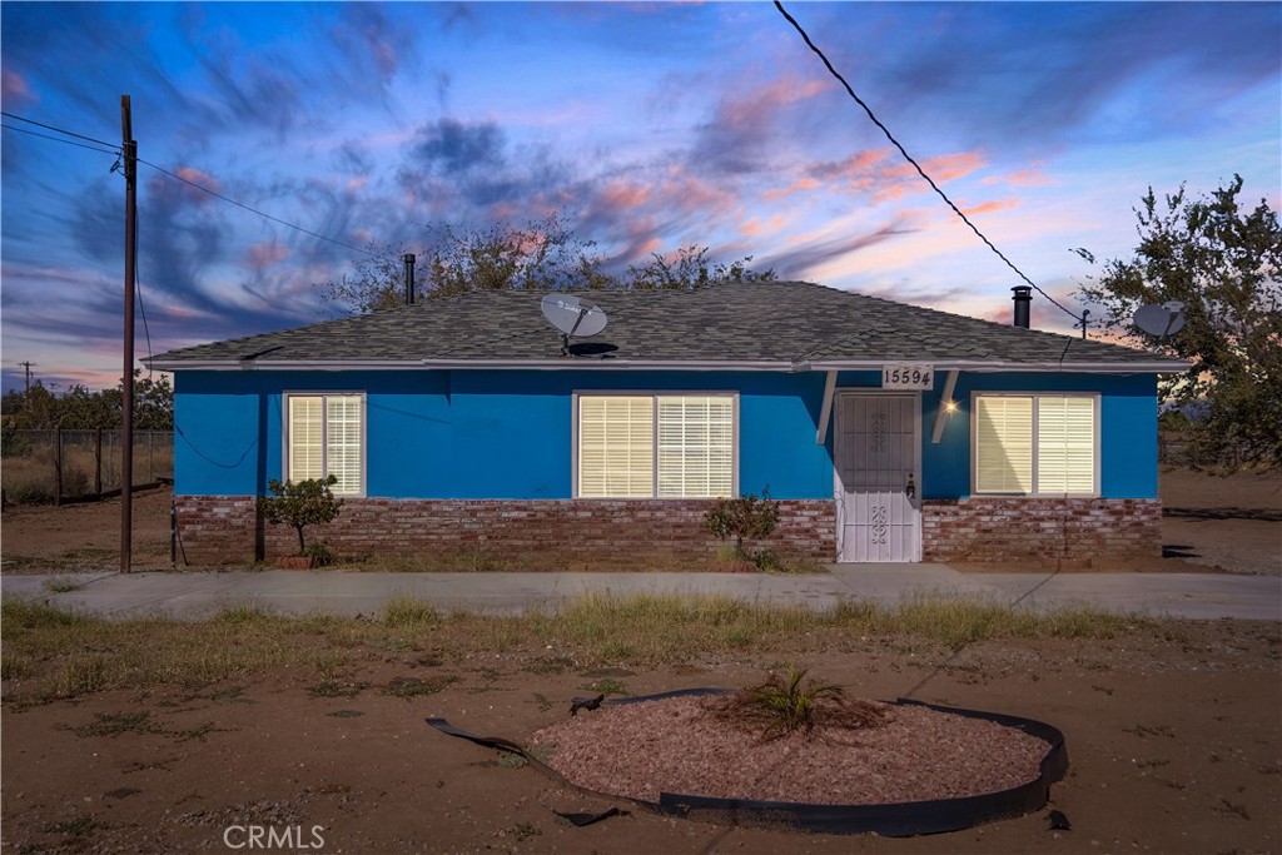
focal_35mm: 36
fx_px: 1282
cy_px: 428
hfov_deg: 53.1
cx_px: 641
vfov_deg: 36.9
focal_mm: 24
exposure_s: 1/2200
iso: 160
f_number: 7.1
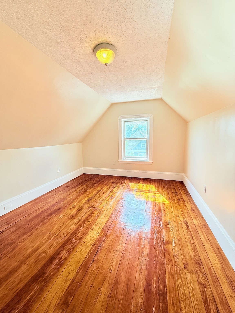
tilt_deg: -8.0
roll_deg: +0.7
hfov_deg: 85.7
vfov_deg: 102.1
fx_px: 127
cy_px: 156
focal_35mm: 14
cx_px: 118
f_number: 2.2
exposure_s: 1/165
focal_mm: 2.22
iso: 64
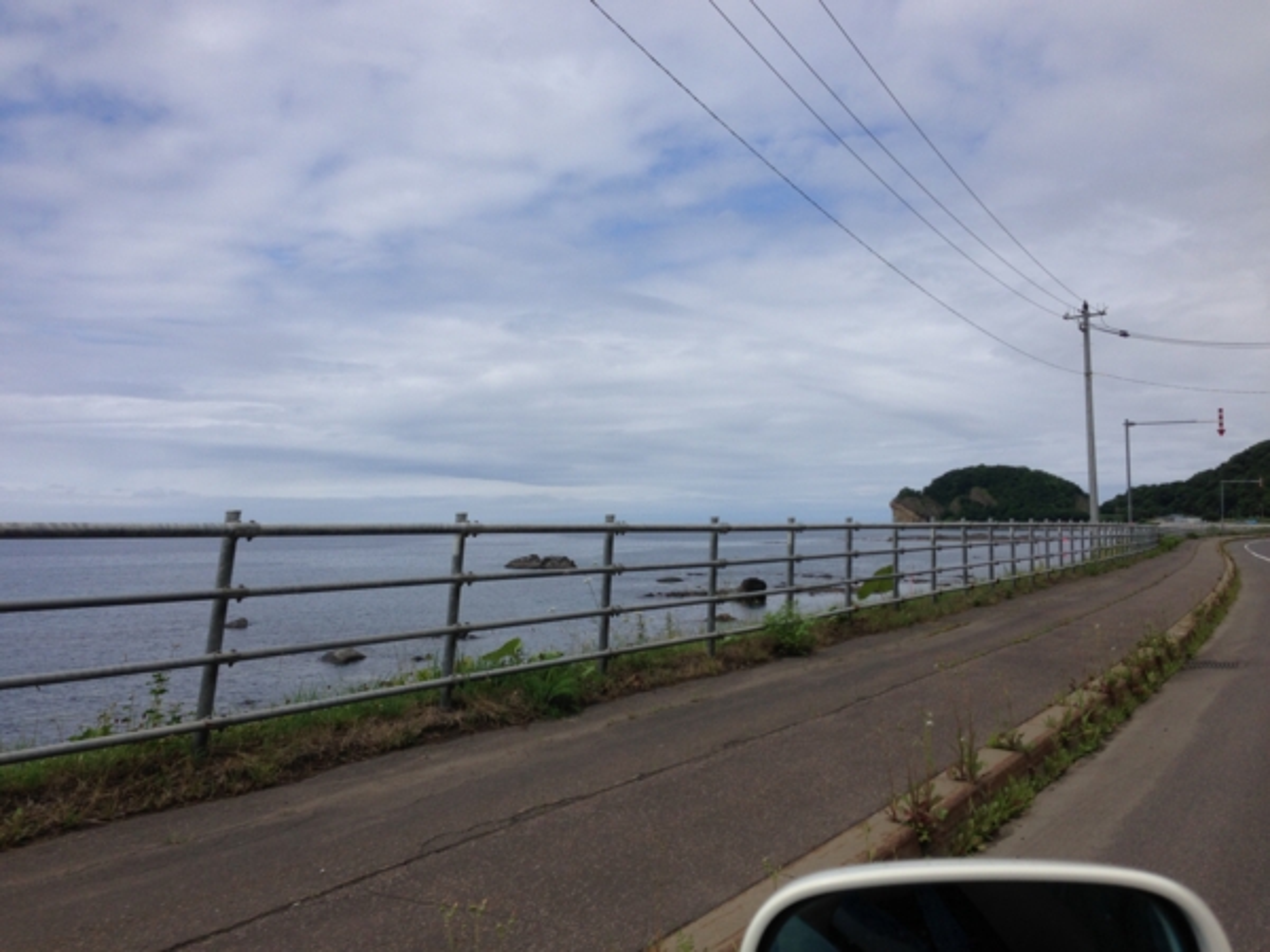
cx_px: 635
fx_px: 1211
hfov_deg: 55.4
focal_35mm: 33
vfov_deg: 42.9
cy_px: 476
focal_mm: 4.13
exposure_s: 1/2169
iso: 50
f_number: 2.4
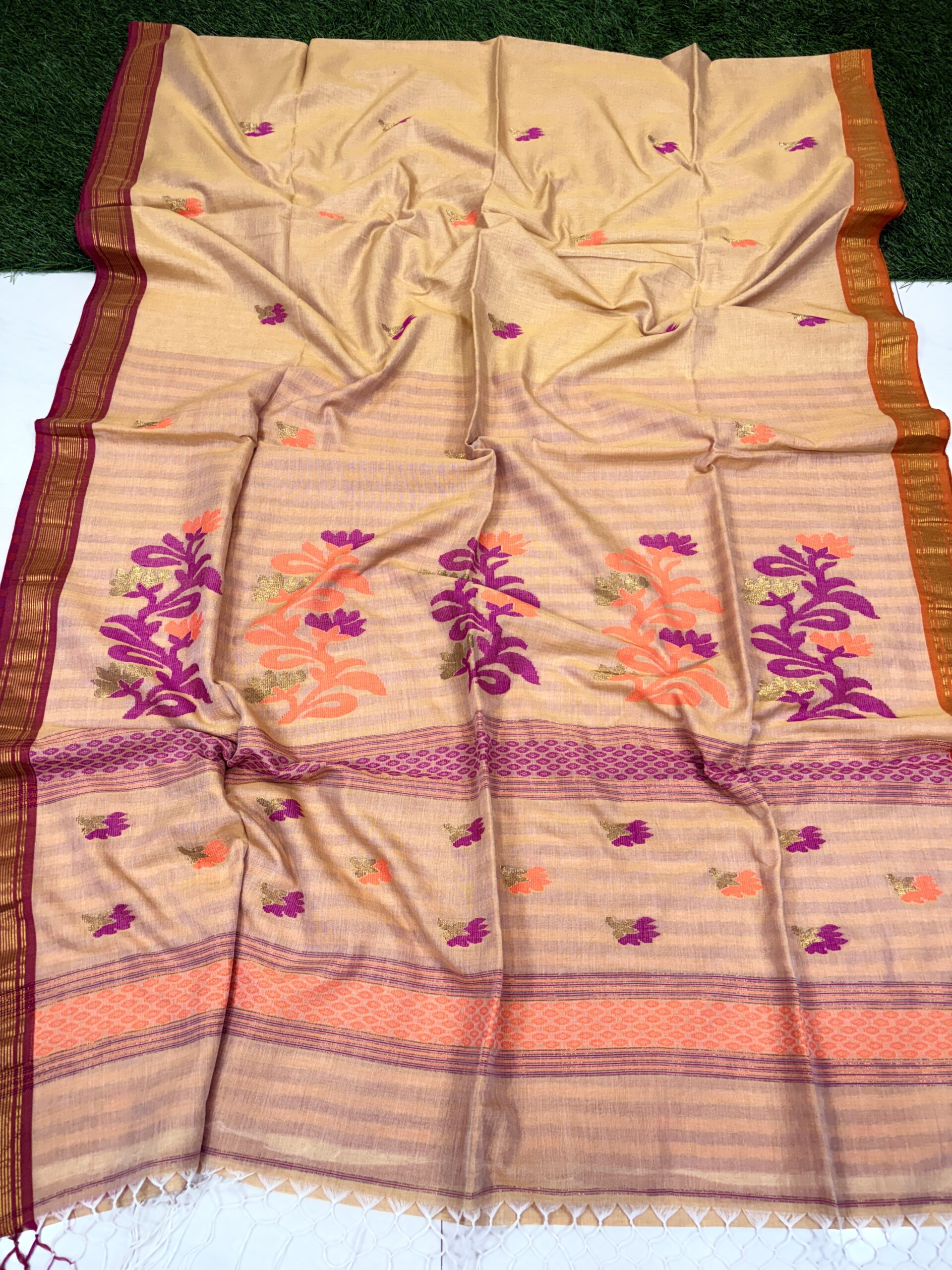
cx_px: 476
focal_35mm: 26
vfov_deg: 67.3
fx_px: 953
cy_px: 635
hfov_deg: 53.1
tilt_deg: -63.0
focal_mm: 5.96
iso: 125
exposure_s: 1/100
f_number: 1.6
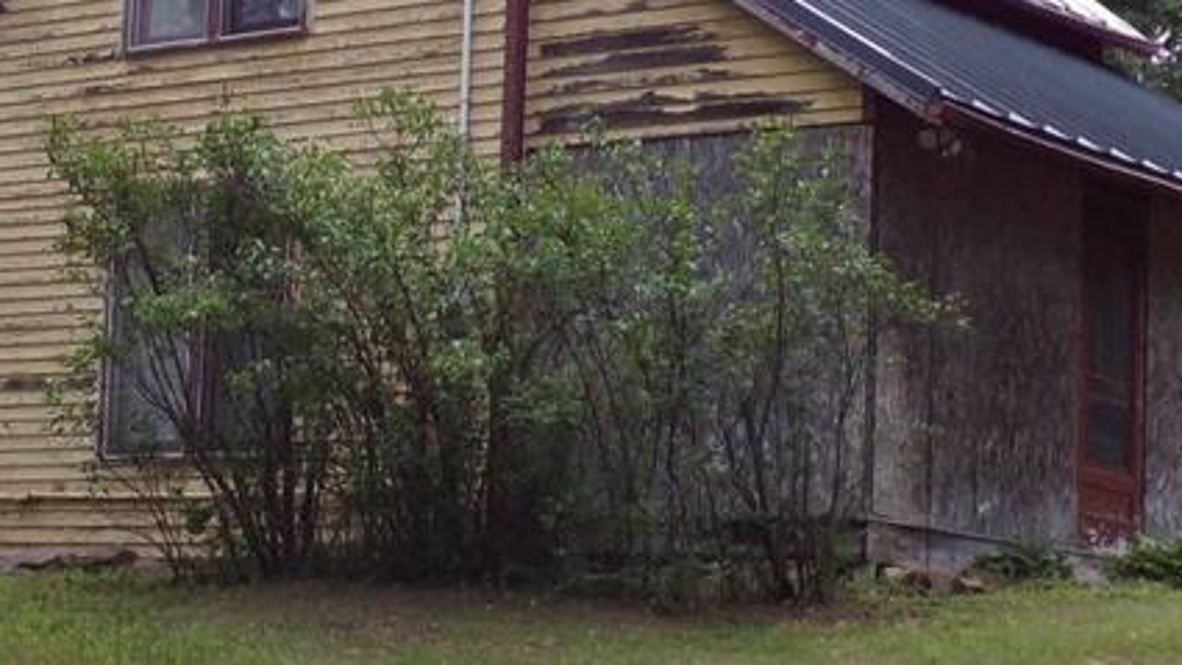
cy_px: 312
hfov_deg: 20.3
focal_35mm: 105
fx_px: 3291
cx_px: 375
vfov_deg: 11.5
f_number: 3.2
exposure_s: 1/70
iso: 80
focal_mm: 5.8
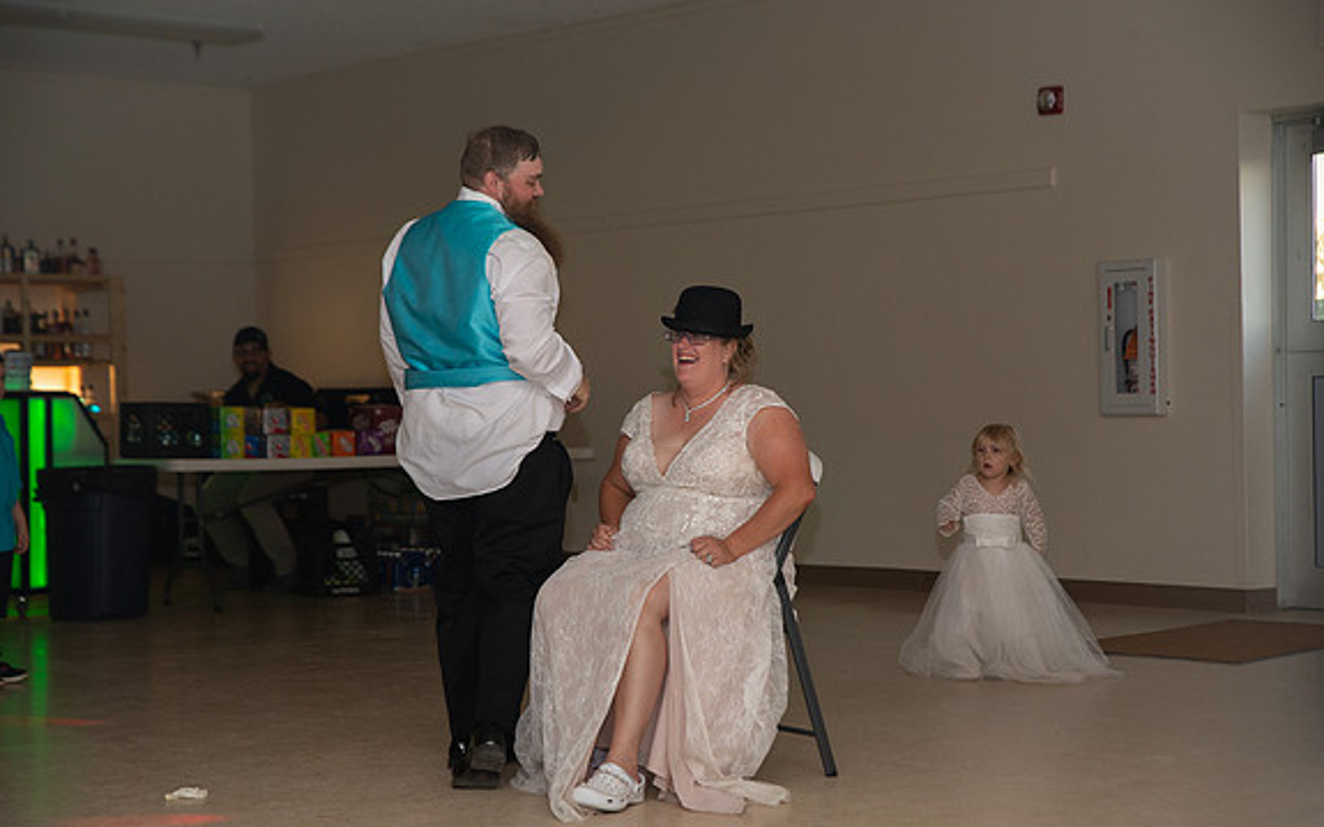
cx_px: 661
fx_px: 2597
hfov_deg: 28.6
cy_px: 425
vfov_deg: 18.1
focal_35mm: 72
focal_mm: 70
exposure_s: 1/125
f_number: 3.5
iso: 800
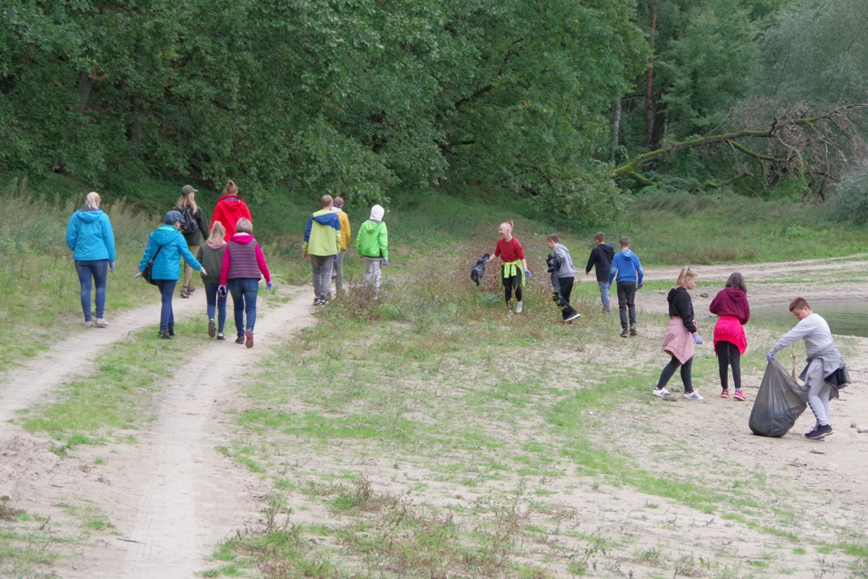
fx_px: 2170
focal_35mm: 90
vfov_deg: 15.2
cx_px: 434
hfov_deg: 22.6
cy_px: 290
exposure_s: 1/1000
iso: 1600
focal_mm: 60
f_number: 7.1
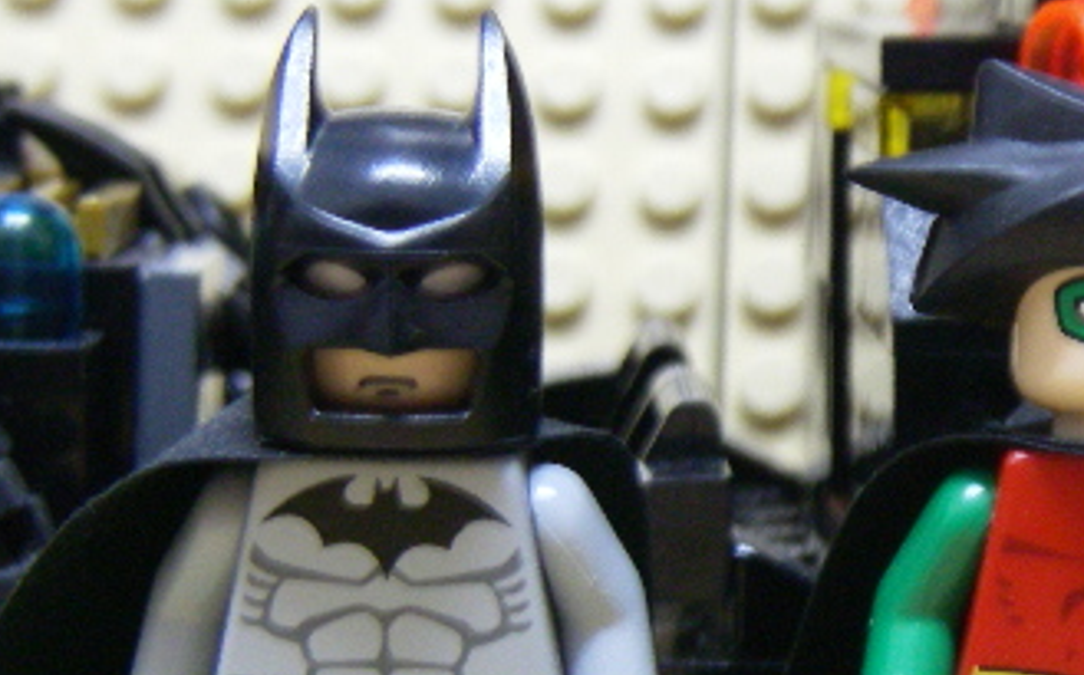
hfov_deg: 15.9
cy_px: 458
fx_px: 3837
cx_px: 929
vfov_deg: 10.0
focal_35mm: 130
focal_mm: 10.5
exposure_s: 1/4
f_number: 3.7
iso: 320
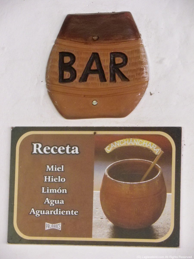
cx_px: 97
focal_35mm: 179
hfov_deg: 8.3
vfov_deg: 11.0
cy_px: 130
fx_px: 1338
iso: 800
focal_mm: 31.6
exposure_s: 1/125
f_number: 5.7
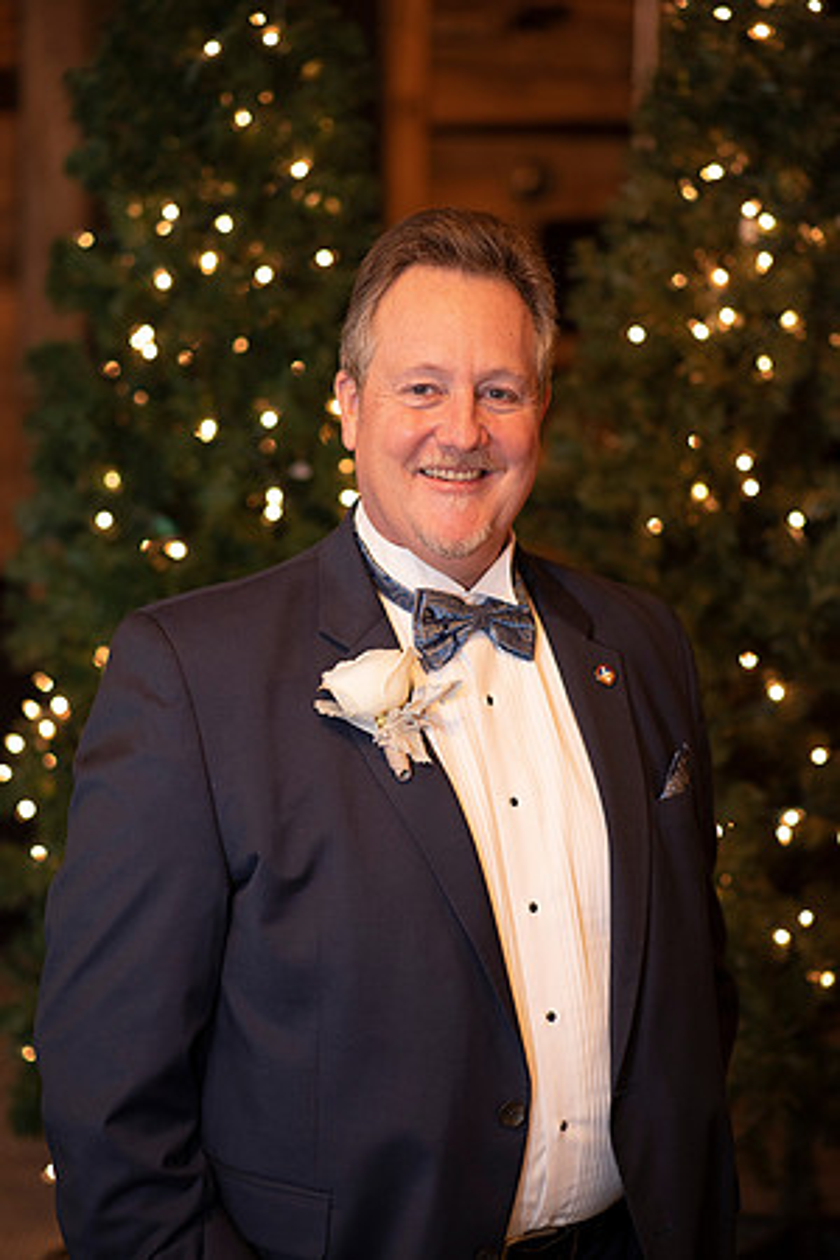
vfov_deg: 23.9
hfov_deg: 16.1
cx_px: 420
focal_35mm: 85
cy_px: 630
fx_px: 2975
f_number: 2.2
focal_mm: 85
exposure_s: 1/200
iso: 1000
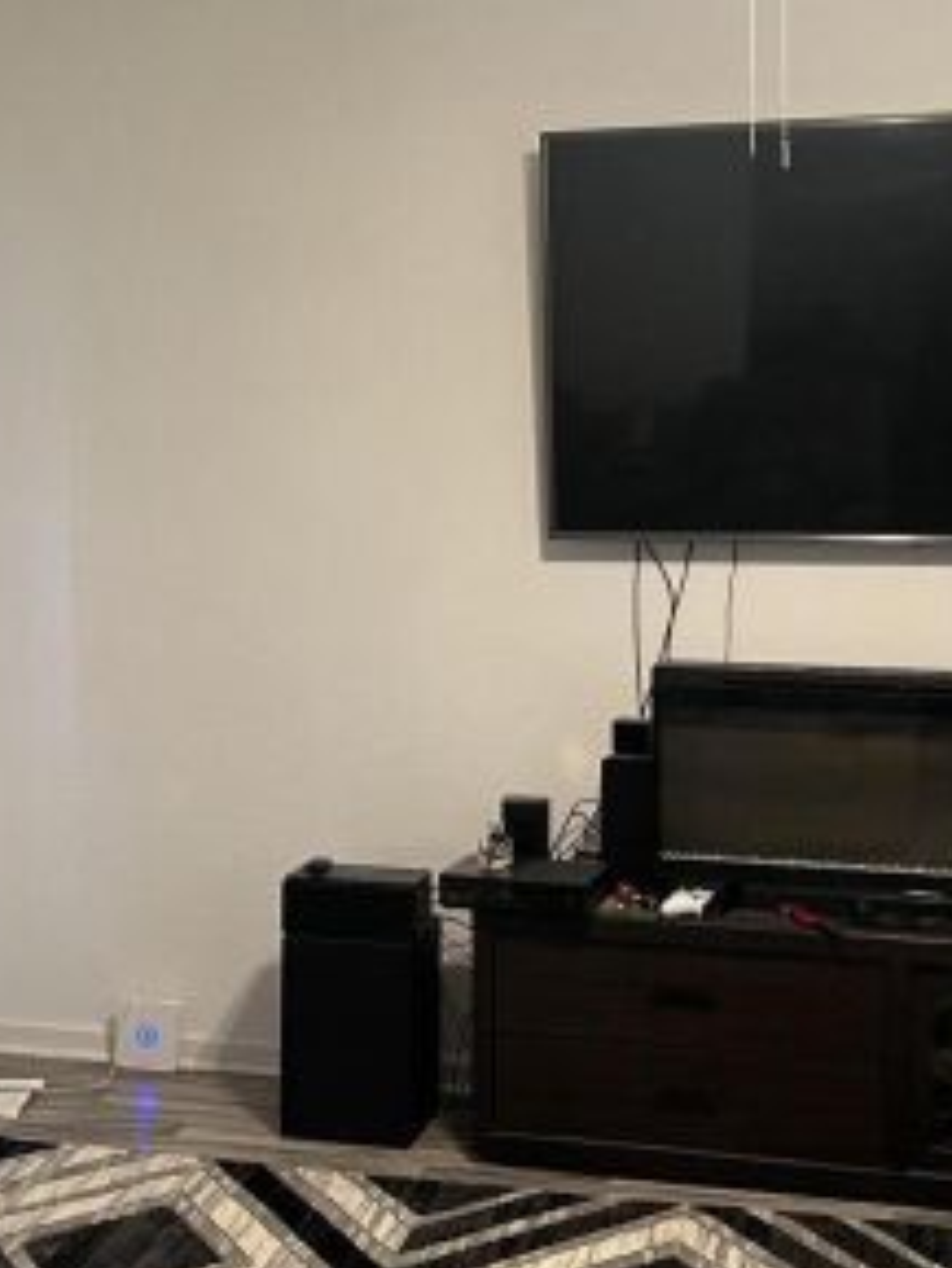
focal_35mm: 60
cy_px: 441
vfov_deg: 32.0
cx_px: 347
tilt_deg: +0.9
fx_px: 2199
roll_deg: +0.3
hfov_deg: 24.4
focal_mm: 5.7
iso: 250
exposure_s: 1/60
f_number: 1.5
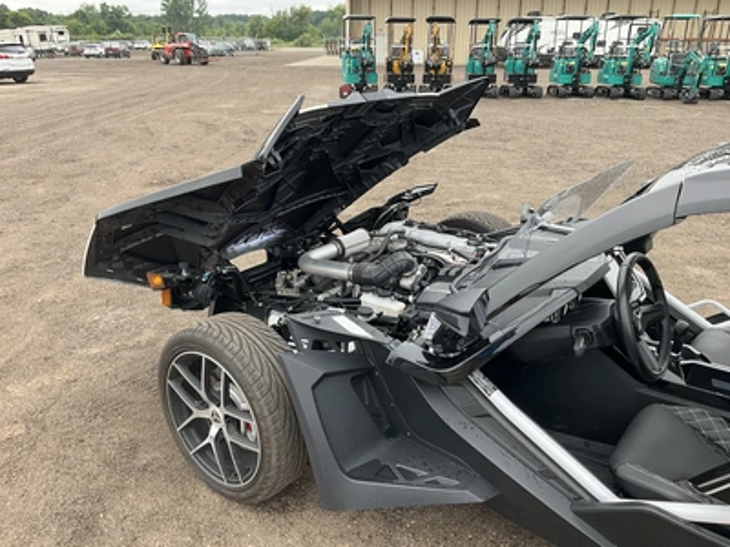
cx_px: 365
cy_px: 274
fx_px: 612
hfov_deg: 61.7
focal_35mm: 29
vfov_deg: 48.2
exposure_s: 1/122
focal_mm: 3
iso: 25
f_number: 1.8
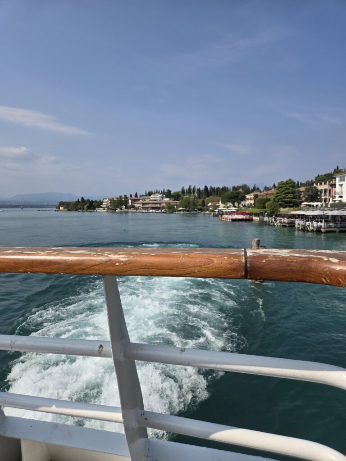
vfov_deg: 73.9
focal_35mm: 23
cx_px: 173
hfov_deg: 58.9
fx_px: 307
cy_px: 230
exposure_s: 1/3067
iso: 25
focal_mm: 5.4
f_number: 1.8
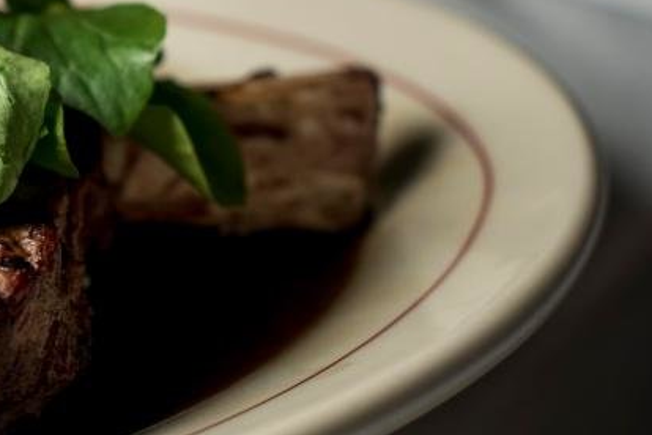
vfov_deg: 10.3
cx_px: -76
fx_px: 2409
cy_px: 33
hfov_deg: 15.0
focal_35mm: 133
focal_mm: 50
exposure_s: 1/60
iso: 80
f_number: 4
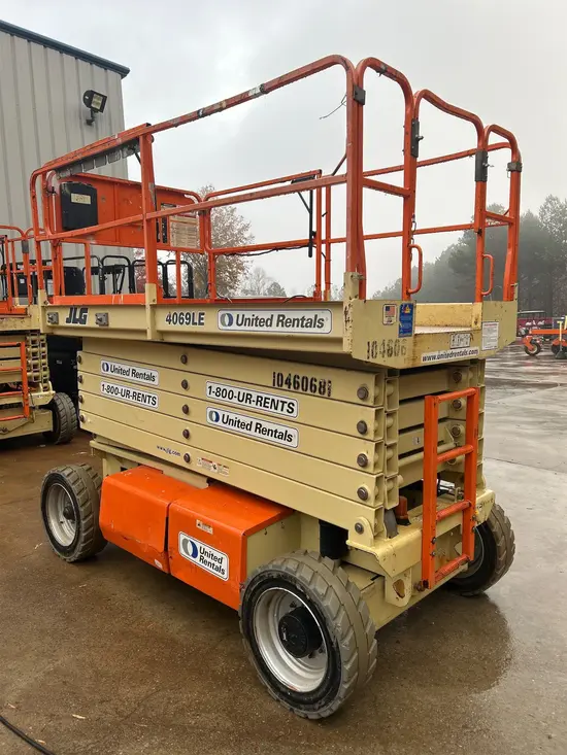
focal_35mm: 26
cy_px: 378
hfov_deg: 53.1
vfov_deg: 67.3
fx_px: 568
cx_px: 284
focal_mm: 5.7
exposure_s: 1/320
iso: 50
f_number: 1.5
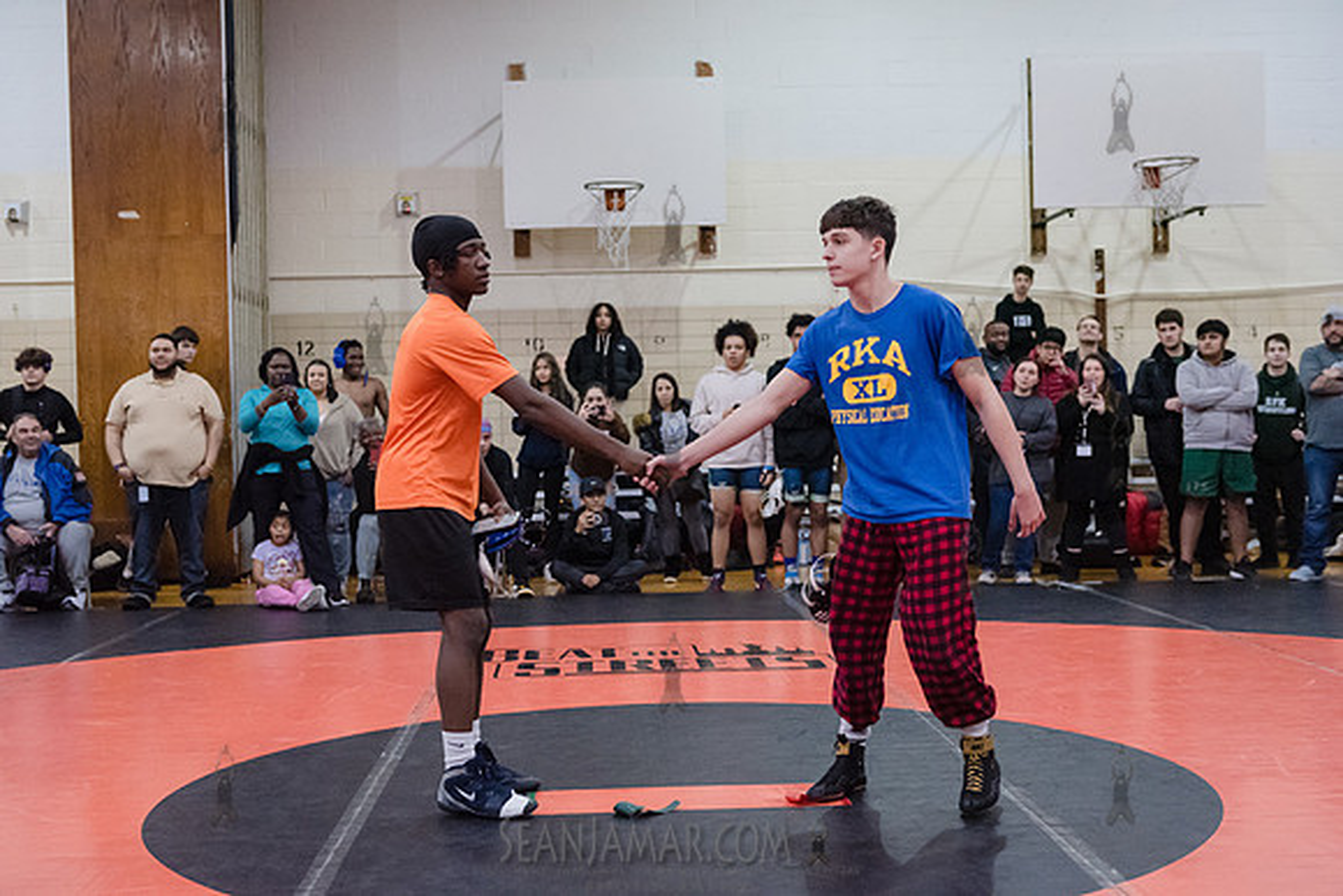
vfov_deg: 28.1
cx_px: 672
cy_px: 448
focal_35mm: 48
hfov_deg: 41.1
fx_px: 1791
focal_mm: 48
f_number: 3.2
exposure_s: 1/200
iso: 8000
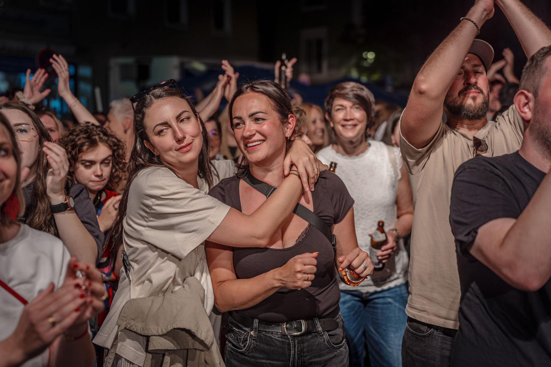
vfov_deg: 31.2
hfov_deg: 45.4
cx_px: 276
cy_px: 184
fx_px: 658
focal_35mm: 43
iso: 500
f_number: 2.2
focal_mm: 43
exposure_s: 1/160
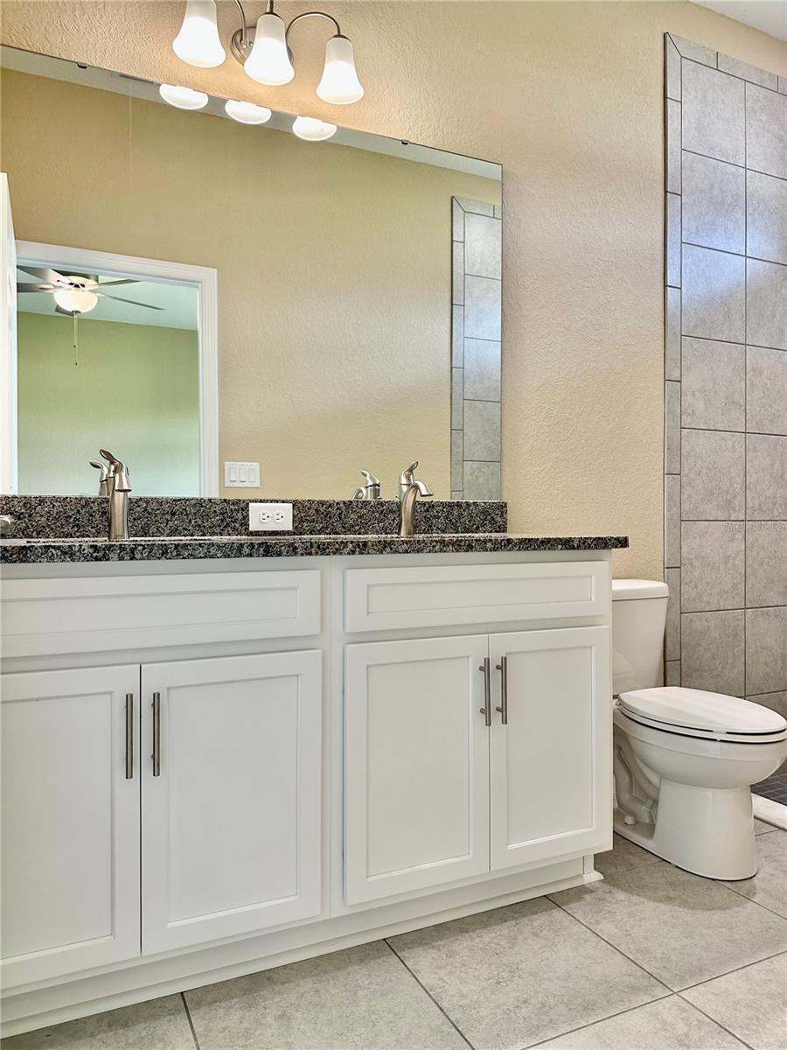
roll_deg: -2.3
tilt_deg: +0.3
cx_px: 394
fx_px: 728
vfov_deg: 71.6
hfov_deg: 56.8
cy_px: 525
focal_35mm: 24
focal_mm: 6.86
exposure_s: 1/120
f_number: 1.78
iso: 160
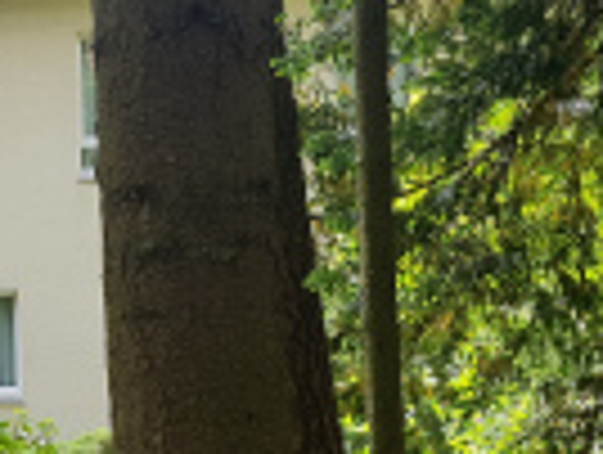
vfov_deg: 15.7
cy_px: 427
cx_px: 40
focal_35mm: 93
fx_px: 1623
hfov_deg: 20.5
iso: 40
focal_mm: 4.2
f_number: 1.7
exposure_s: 1/180
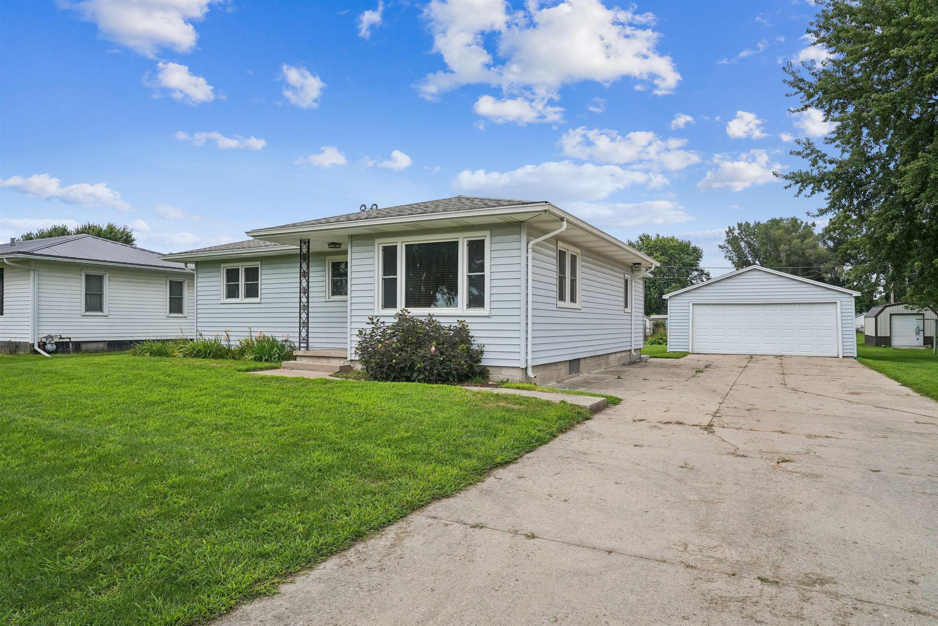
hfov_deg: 78.6
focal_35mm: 22
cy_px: 313
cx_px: 469
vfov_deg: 57.3
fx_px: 573
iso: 400
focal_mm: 22
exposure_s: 1/800
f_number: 9
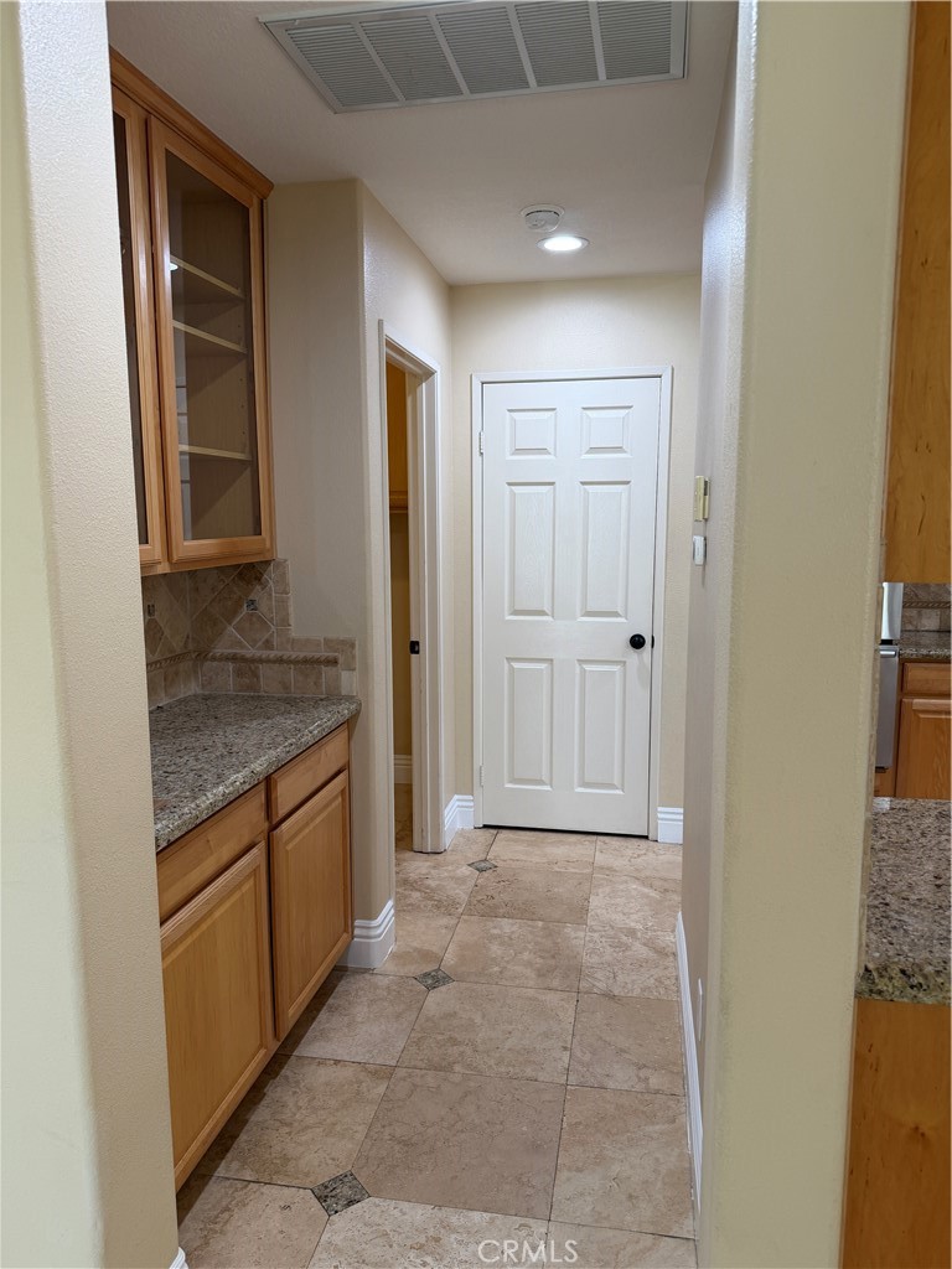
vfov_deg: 71.6
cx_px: 476
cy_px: 634
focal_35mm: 24
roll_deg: +0.1
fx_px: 880
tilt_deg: -7.8
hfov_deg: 56.8
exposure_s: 1/120
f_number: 1.78
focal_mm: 6.76
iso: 125
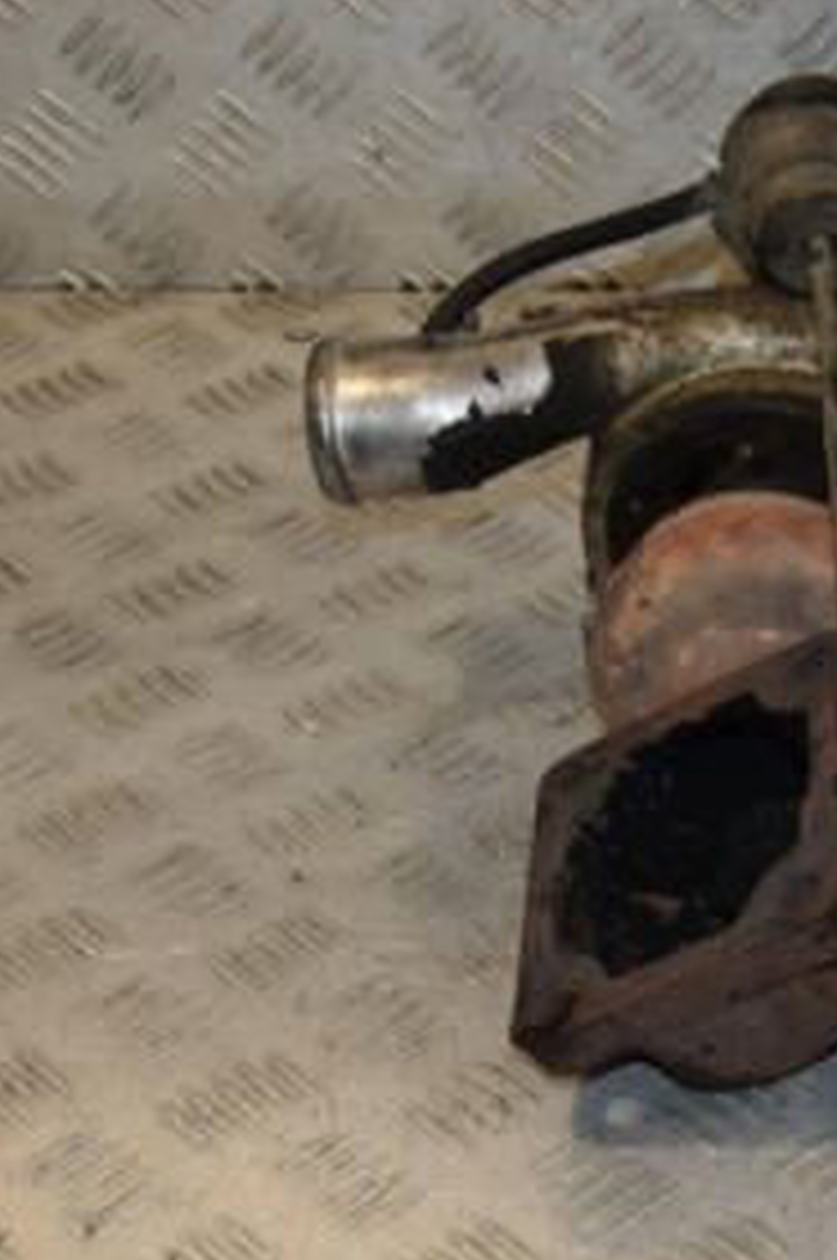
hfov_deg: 12.9
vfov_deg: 19.8
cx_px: 986
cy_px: 738
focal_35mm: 103
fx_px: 3601
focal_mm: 32
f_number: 7.1
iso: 800
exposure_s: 1/200
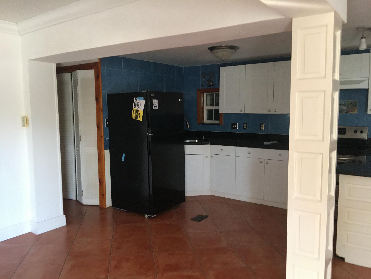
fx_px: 311
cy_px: 140
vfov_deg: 48.2
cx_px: 186
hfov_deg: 61.7
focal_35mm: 29
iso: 80
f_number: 2.2
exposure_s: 1/8
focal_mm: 4.15
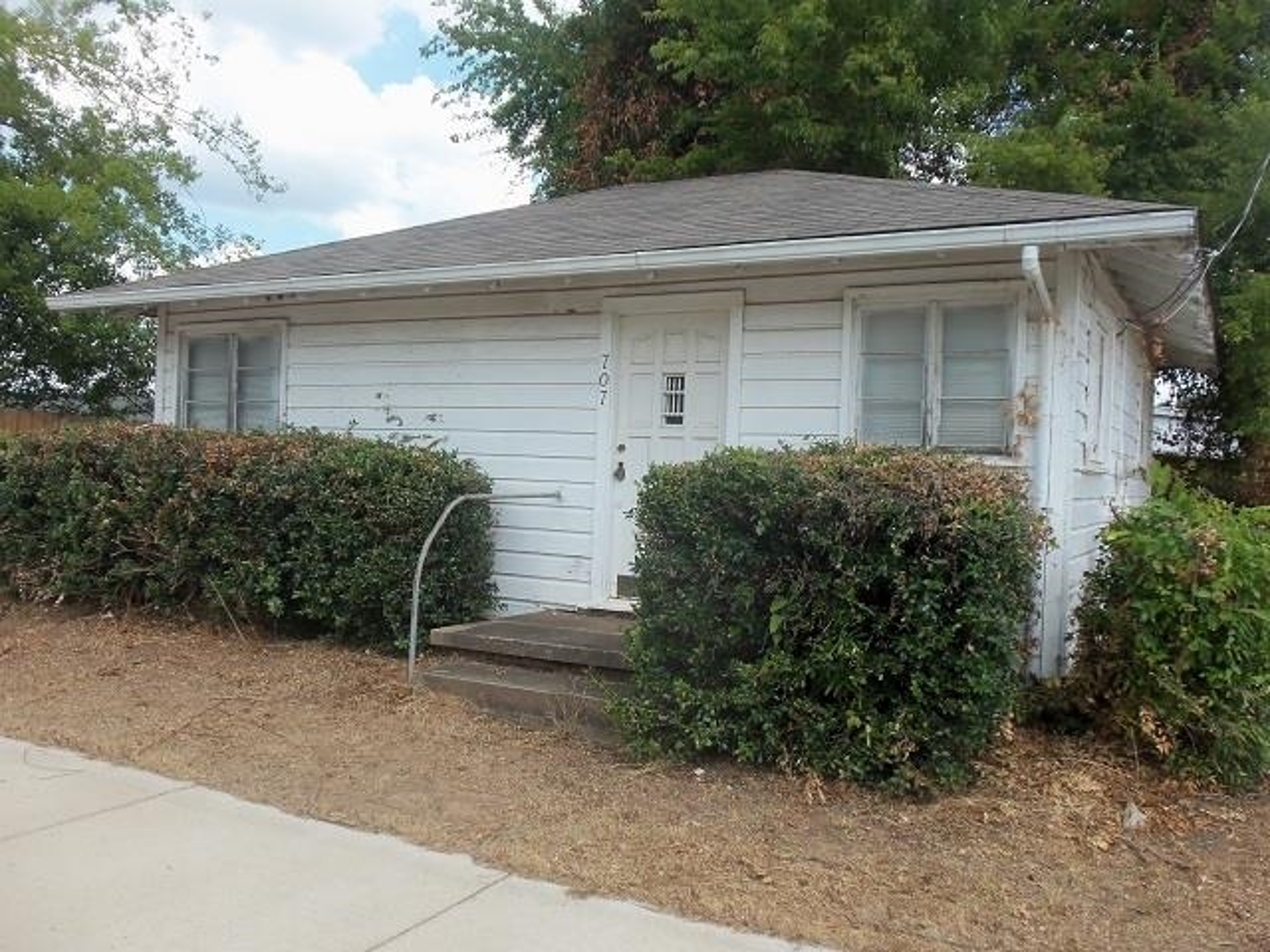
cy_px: 476
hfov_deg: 63.4
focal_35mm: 28
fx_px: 1027
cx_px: 635
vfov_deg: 49.7
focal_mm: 5.1
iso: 64
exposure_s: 1/400
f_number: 3.3
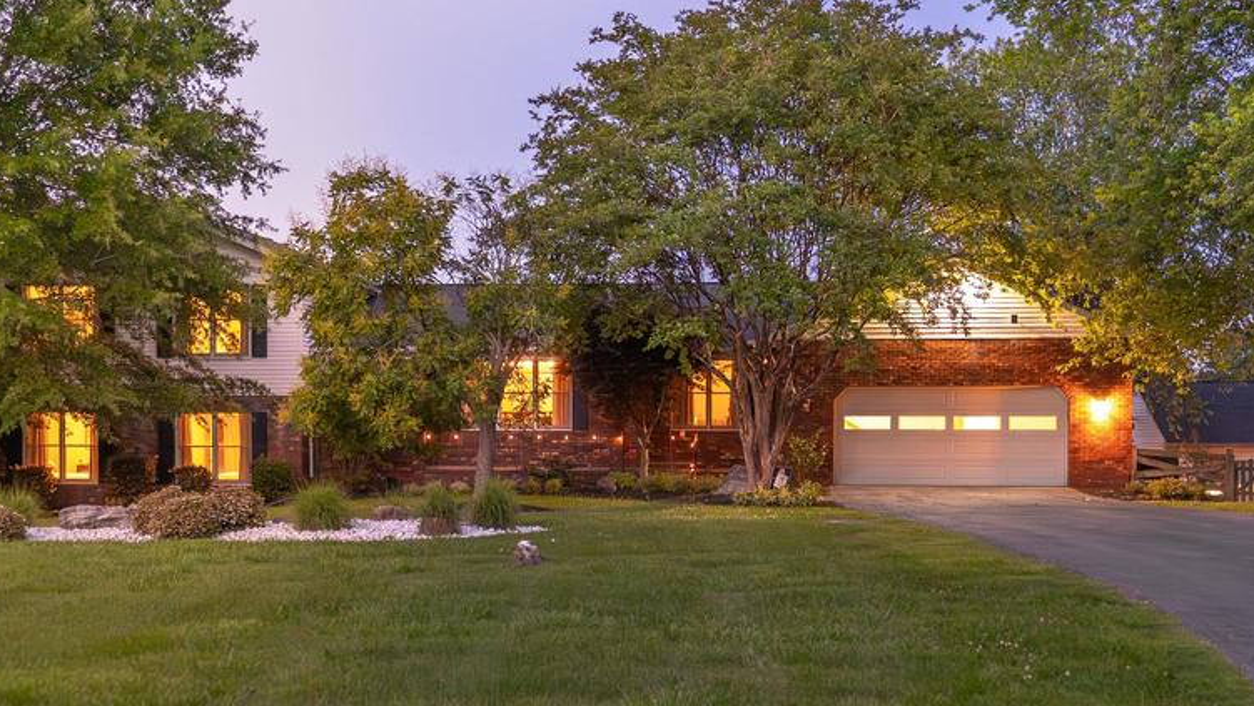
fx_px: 1996
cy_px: 476
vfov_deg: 20.0
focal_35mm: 60
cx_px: 568
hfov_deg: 34.9
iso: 12800
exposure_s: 1/125
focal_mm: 42
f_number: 2.8
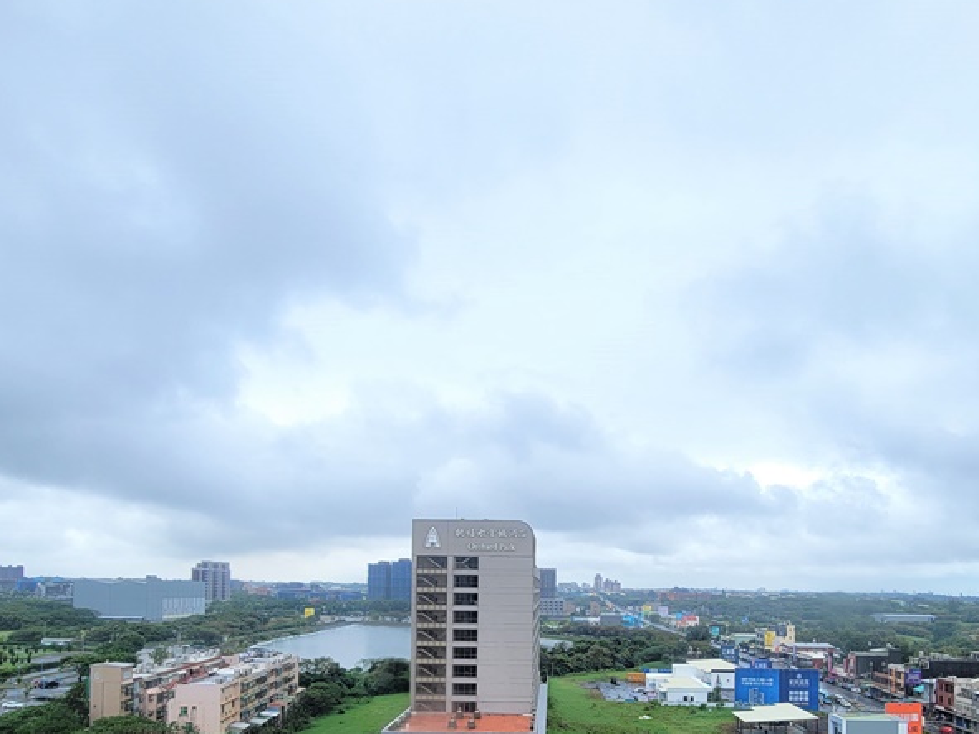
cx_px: 550
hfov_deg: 76.1
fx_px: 622
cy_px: 572
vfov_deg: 57.2
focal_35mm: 22
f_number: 2.2
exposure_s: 1/343
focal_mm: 2.2
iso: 50
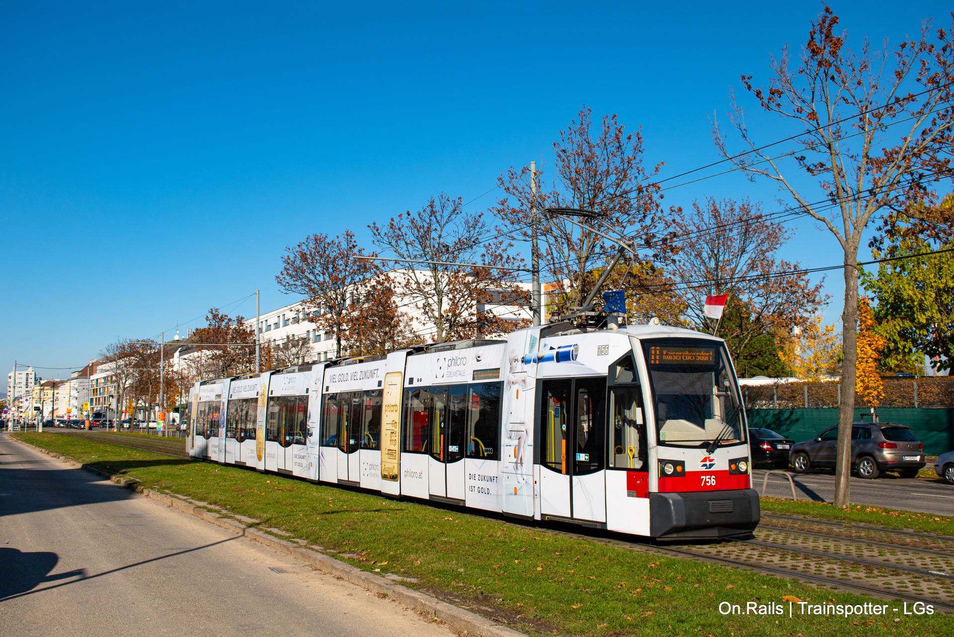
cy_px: 318
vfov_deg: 34.2
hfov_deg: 49.5
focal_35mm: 39
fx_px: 1034
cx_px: 477
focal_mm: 26
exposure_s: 1/750
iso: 125
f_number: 8
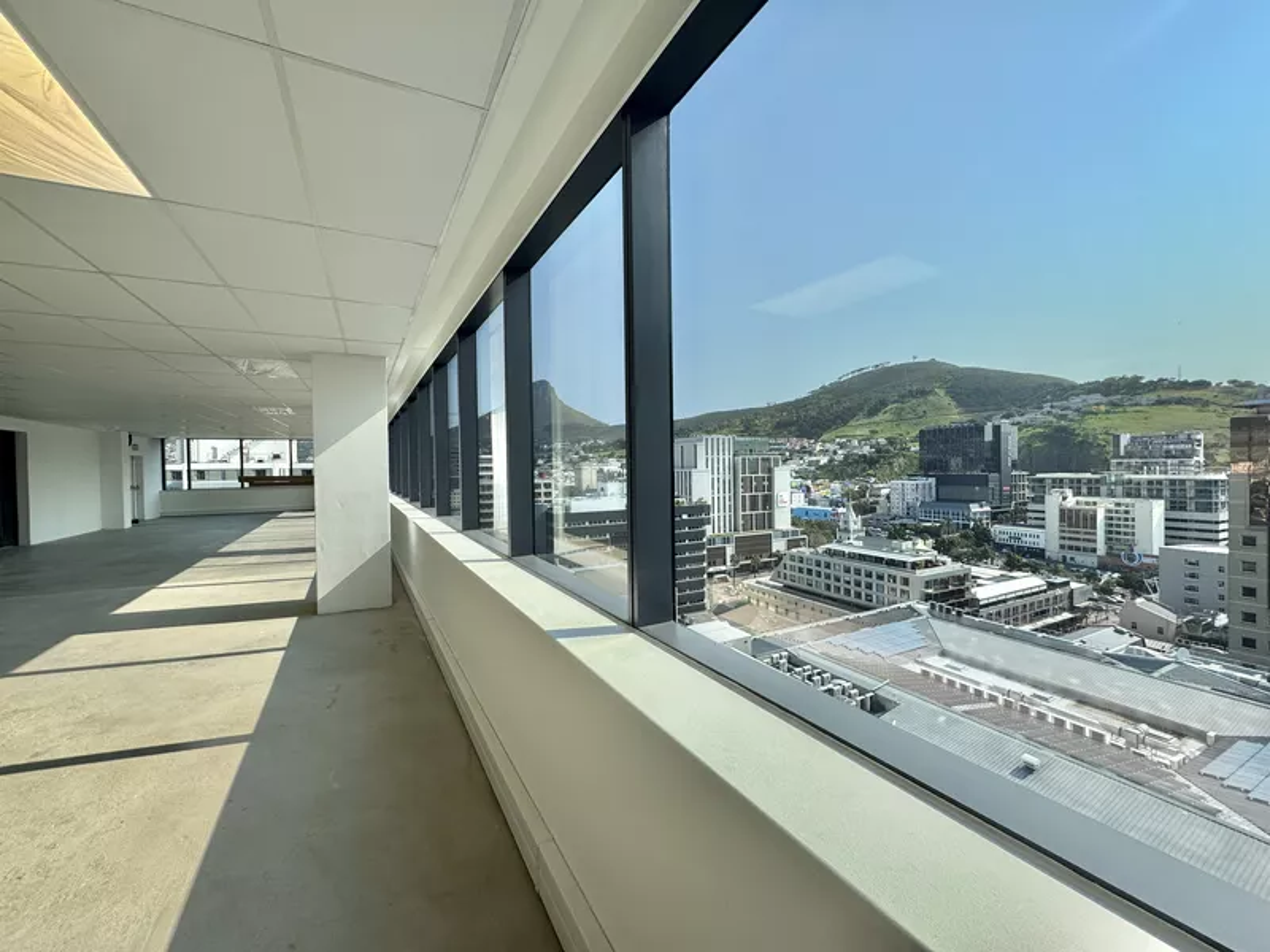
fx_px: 514
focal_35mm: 14
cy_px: 476
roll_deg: +0.3
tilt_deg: -2.1
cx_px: 635
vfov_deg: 85.7
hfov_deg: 102.1
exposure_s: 1/763
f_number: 2.2
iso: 50
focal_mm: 2.22
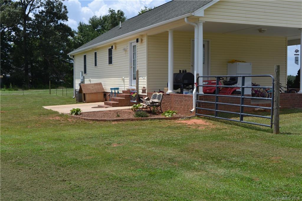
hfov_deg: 43.6
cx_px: 151
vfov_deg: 29.8
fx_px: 377
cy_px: 100
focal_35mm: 45
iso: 100
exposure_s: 1/250
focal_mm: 30
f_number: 8
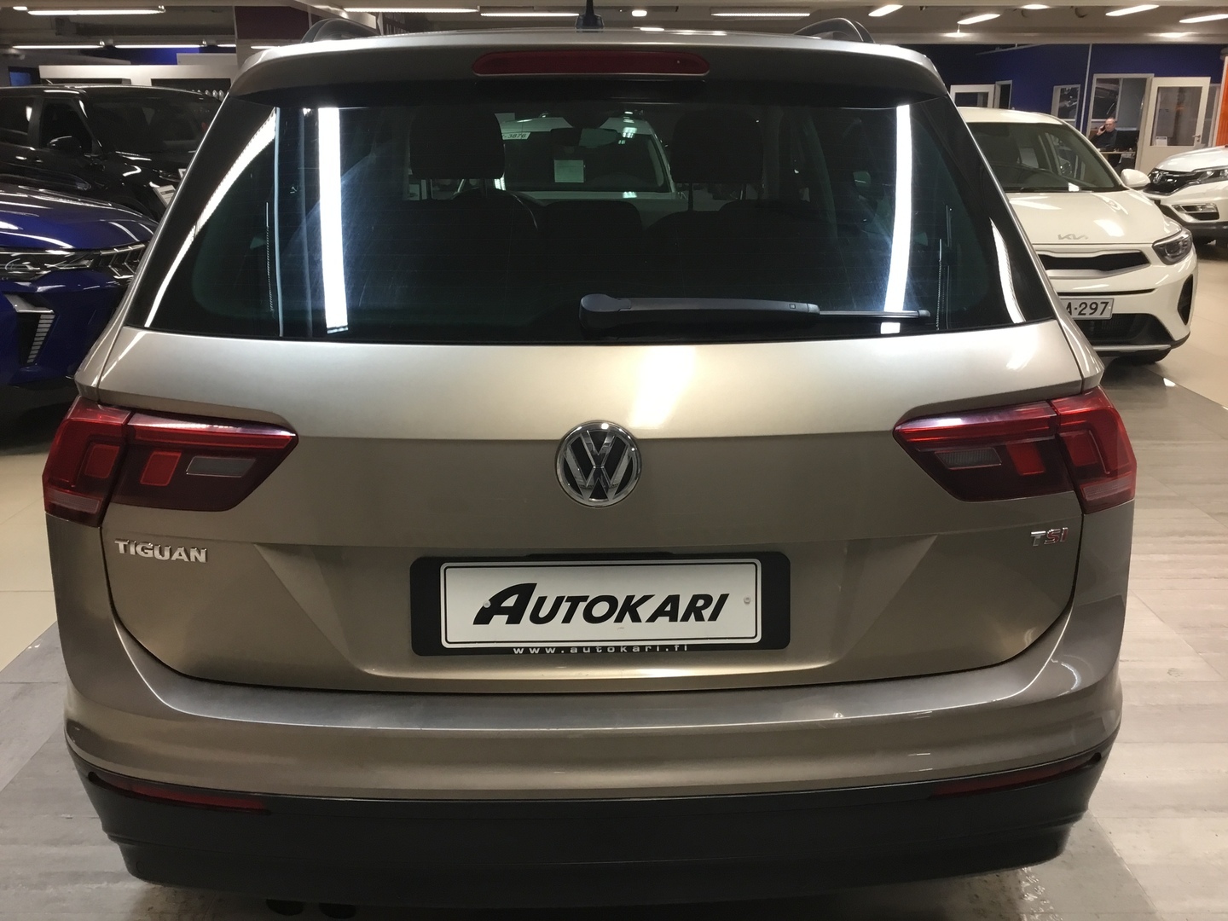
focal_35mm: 31
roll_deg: +1.6
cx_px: 614
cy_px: 460
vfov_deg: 45.4
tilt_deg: -17.7
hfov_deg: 58.4
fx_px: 1100
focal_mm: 3.3
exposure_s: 1/33
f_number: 2.4
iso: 80
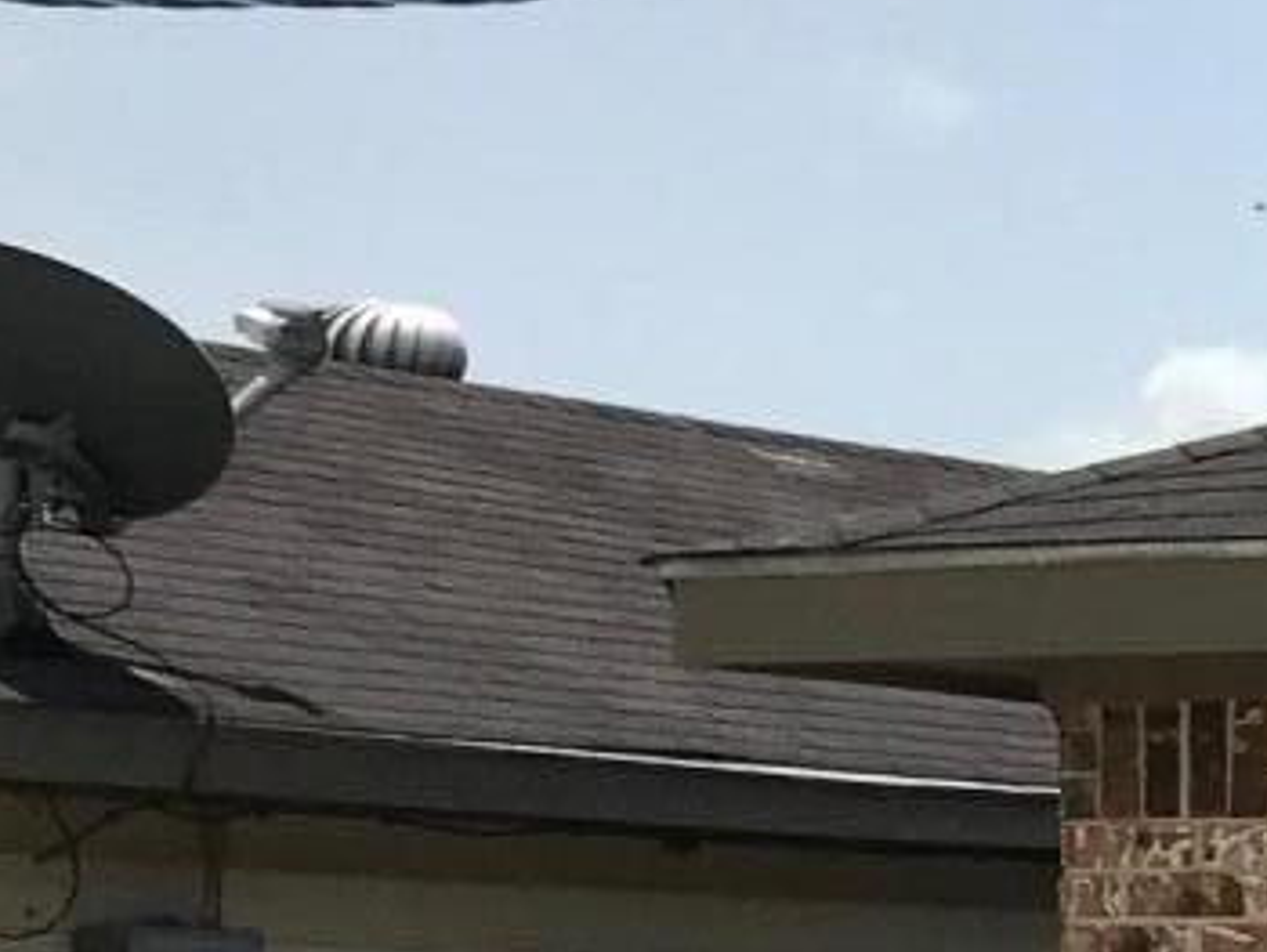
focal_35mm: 160
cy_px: 1151
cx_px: 3291
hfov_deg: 10.3
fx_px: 5860
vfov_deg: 9.2
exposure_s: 1/3195
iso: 20
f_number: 1.8
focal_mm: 3.99
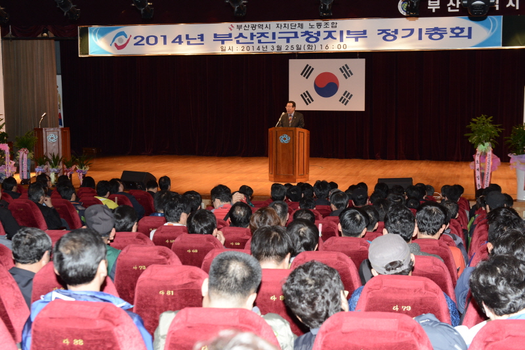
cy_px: 175
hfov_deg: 35.6
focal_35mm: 56
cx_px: 262
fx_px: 816
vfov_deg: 24.2
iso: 1600
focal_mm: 56
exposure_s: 1/100
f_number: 8
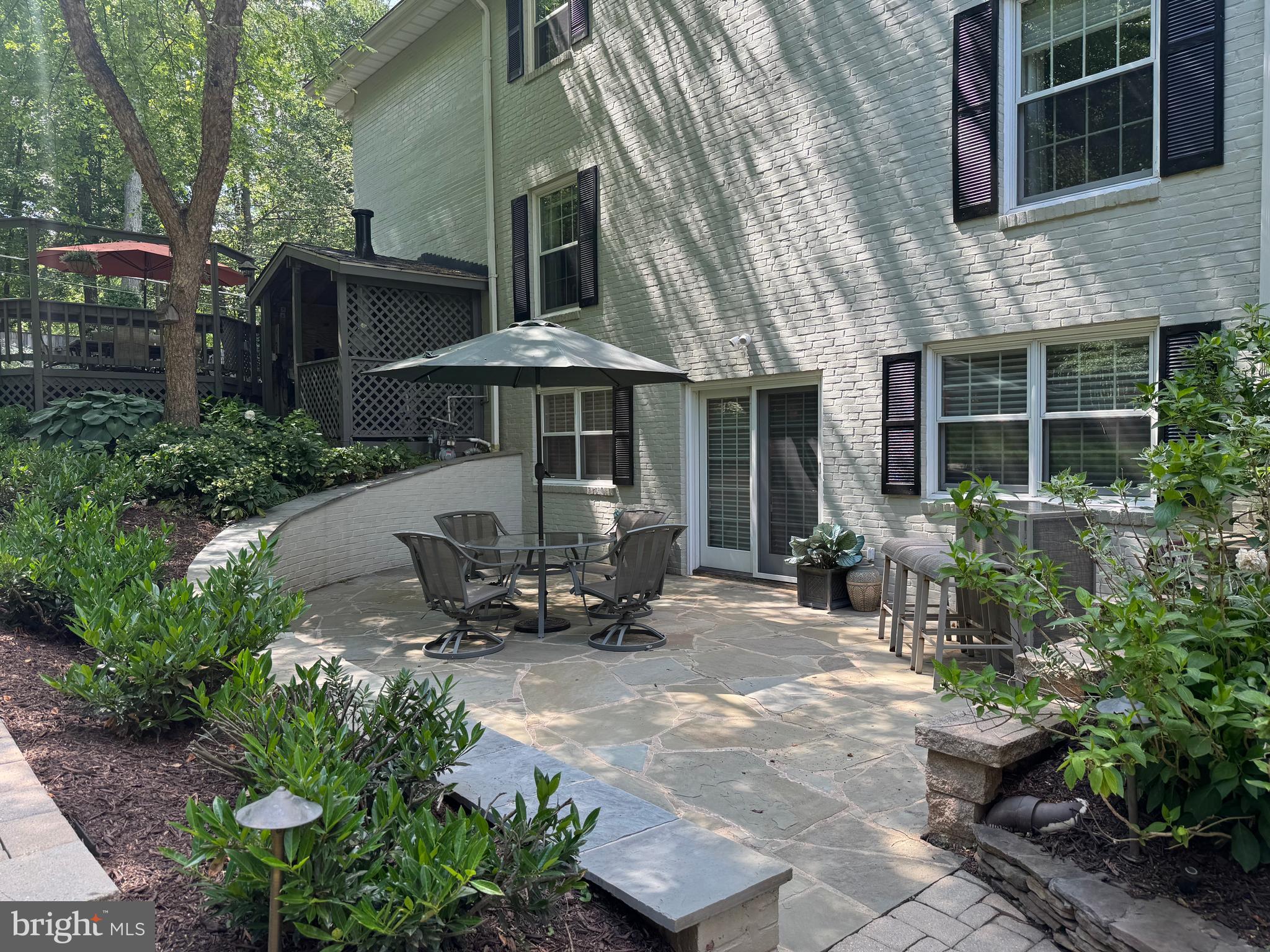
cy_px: 476
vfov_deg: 56.8
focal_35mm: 24
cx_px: 635
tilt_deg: -2.3
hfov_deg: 71.6
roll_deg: +0.5
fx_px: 881
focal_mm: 6.76
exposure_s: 1/514
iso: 80
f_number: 1.78
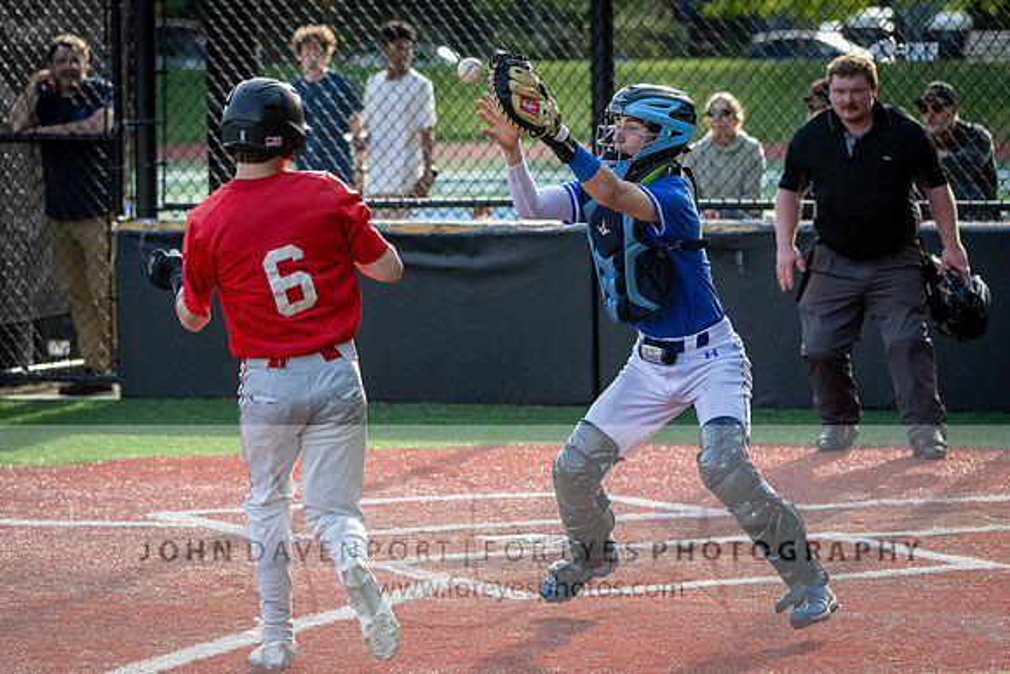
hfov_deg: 10.8
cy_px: 332
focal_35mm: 190
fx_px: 5332
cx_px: 522
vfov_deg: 7.2
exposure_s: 1/2000
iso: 1600
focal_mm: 160
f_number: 5
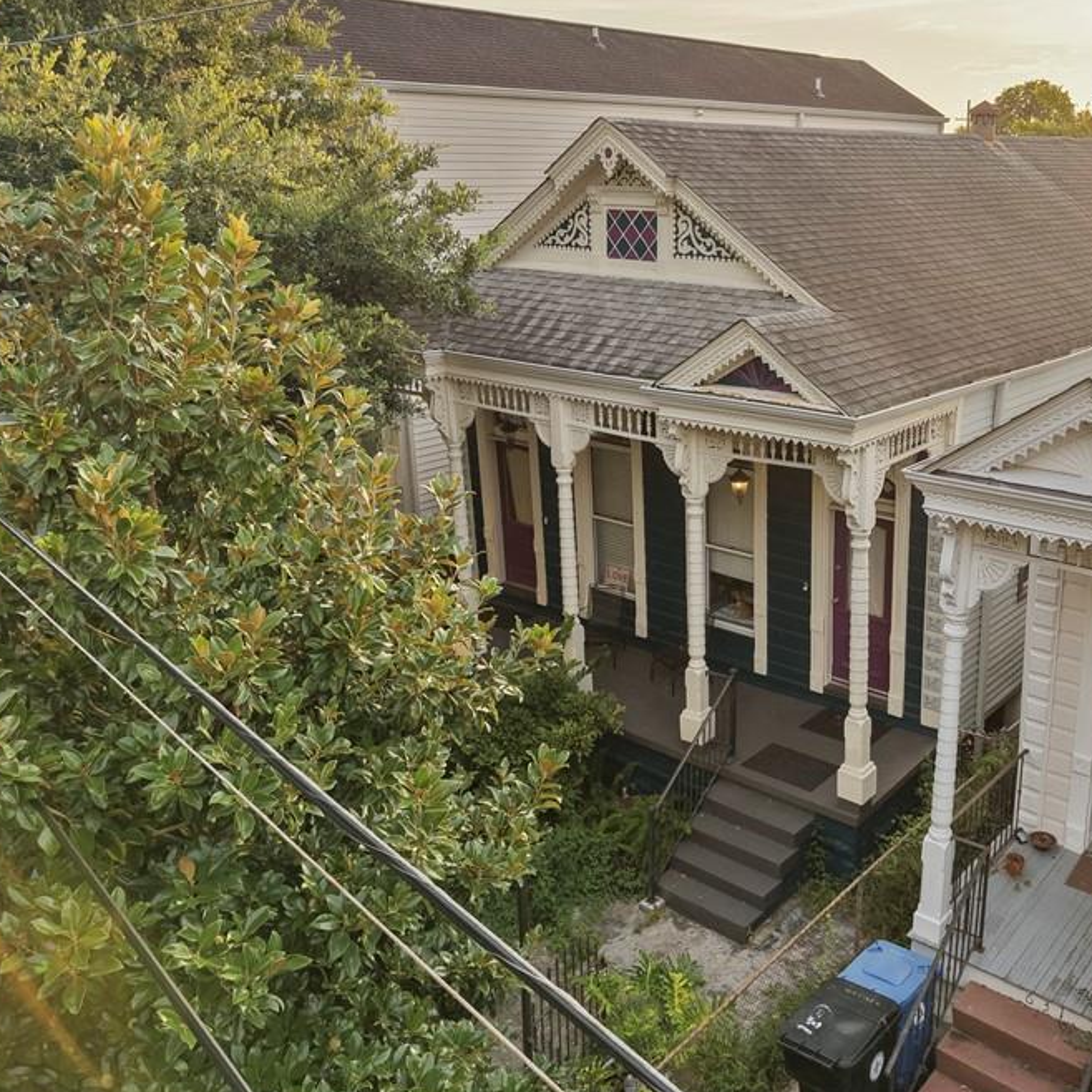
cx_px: 719
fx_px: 1178
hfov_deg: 49.0
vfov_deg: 49.7
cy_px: 498
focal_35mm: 33
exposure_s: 1/350
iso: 400
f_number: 1.8
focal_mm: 8.67
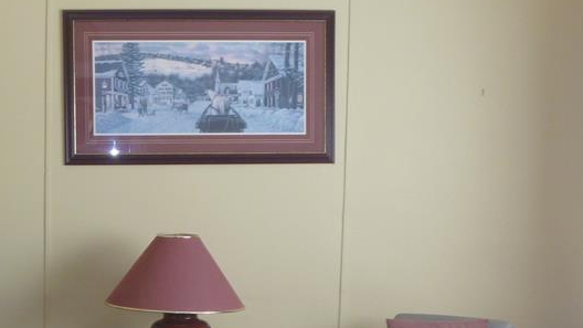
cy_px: 307
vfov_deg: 16.1
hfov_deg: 28.4
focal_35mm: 74
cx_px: 192
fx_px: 1144
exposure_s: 1/30
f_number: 3.5
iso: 125
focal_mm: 6.3
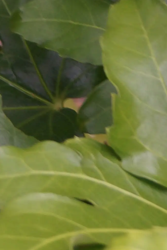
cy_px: -329
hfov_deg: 5.5
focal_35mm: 250
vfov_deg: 7.7
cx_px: 148
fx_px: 1741
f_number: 4.5
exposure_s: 1/30
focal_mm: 30
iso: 200
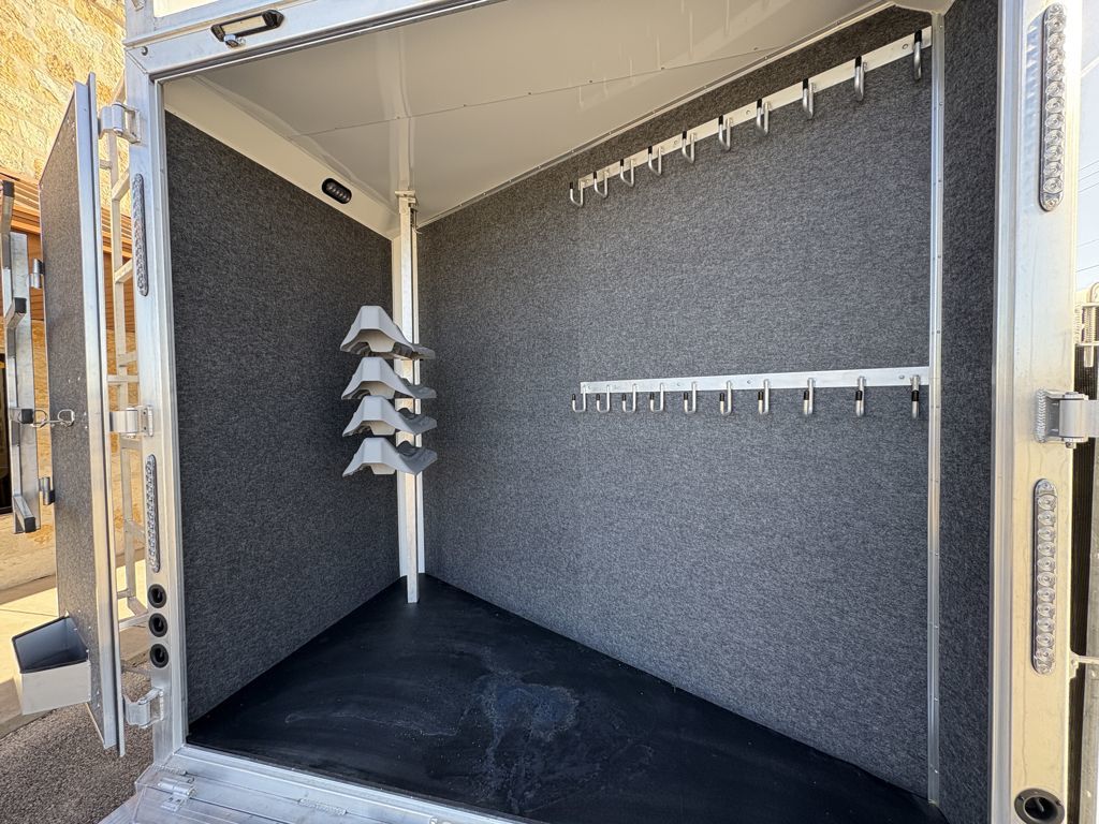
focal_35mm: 14
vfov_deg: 85.7
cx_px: 550
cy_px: 412
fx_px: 444
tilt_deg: -0.5
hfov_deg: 102.1
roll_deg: +2.3
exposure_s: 1/181
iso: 64
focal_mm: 2.22
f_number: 2.2
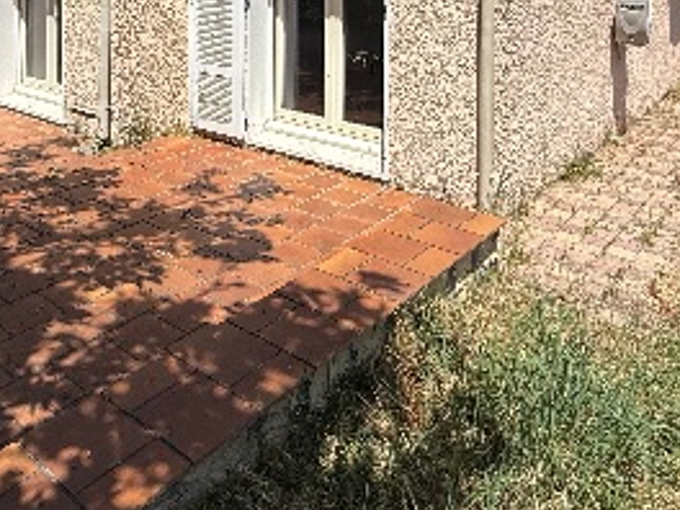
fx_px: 668
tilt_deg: -2.3
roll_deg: -0.8
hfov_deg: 52.9
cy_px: -13
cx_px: 224
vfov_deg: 37.0
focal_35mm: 34
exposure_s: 1/3125
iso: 50
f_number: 2.2
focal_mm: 2.22
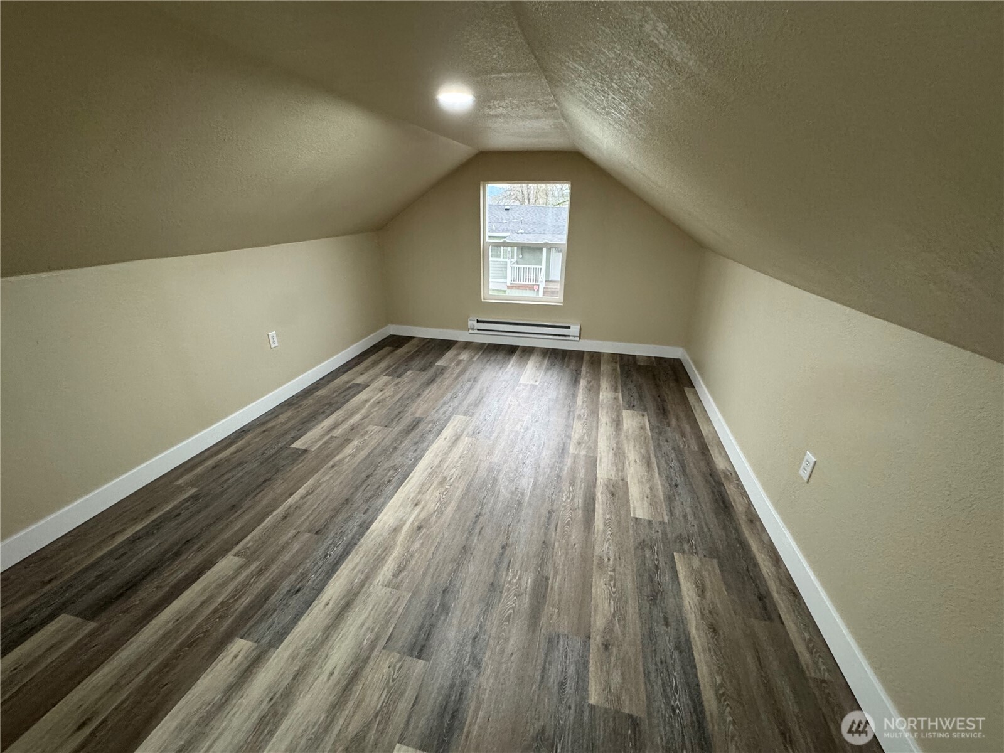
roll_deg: -0.1
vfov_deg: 85.7
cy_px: 376
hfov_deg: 102.1
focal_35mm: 14
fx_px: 406
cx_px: 502
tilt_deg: -22.8
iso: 320
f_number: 2.2
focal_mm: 2.22
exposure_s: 1/60
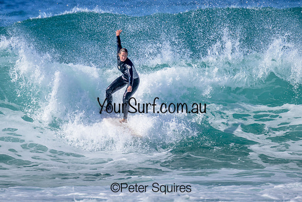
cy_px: 69
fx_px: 9146
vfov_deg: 1.3
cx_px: 133
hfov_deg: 1.9
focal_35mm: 1090
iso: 1000
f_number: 11
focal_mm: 800
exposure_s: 1/2000
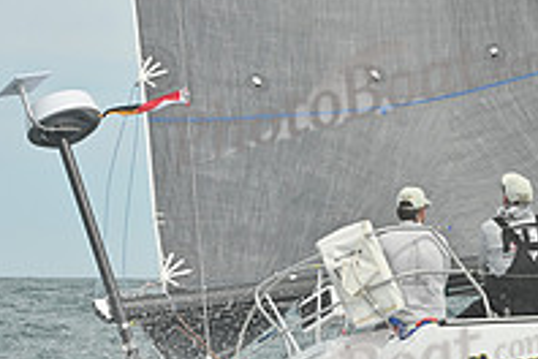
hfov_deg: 9.8
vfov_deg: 6.7
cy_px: 200
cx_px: 696
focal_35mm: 205
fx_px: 3063
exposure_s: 1/1250
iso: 320
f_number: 10
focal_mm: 70
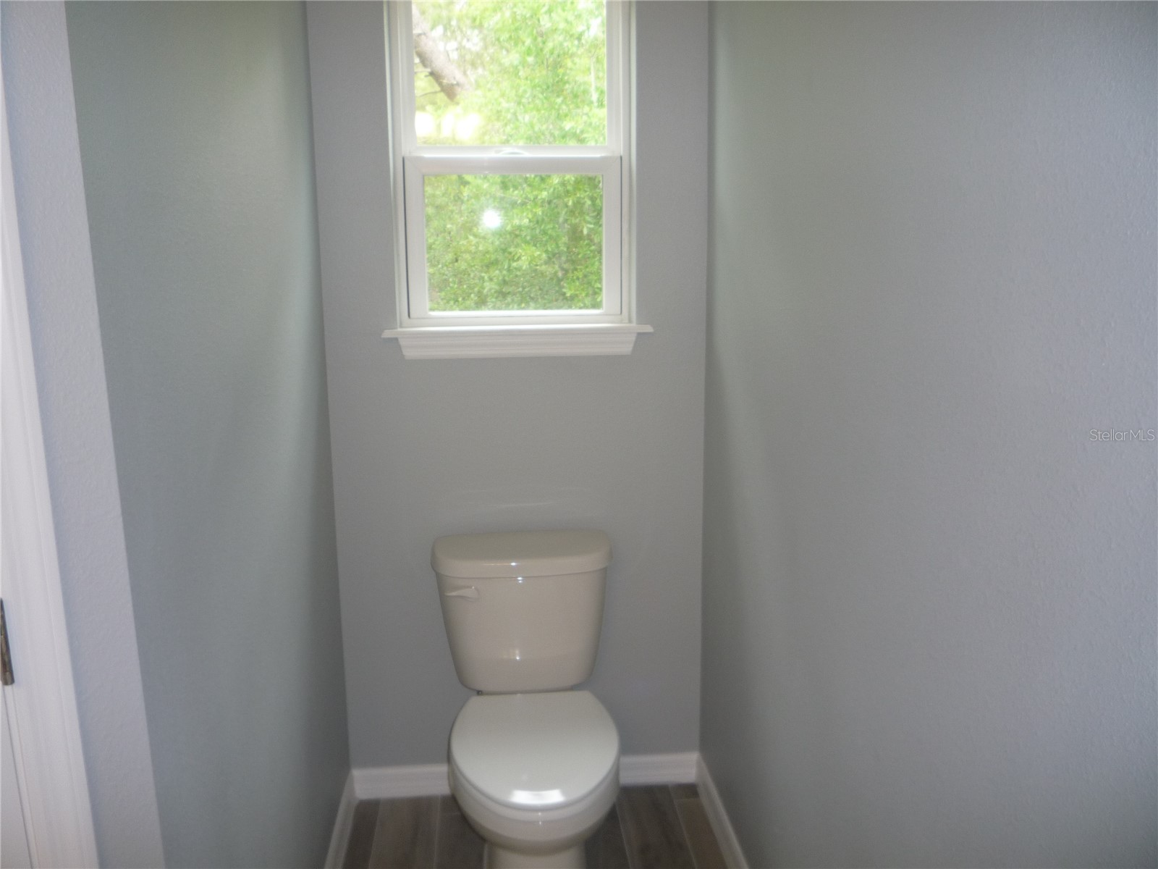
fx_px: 1004
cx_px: 579
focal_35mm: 30
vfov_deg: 46.8
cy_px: 434
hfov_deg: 60.0
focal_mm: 5.2
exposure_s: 1/30
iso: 100
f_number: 3.3
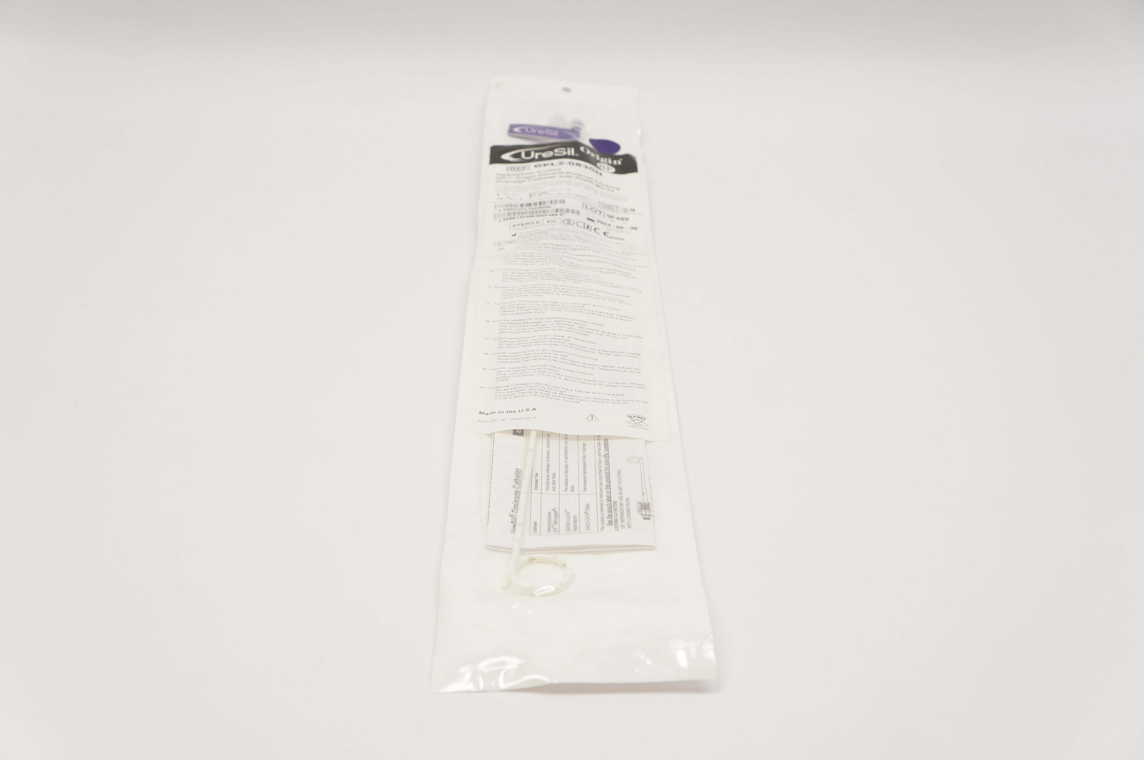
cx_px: 572
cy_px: 380
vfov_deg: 28.9
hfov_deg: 42.4
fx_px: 1476
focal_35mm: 46
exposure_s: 1/80
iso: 400
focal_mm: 31
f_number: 6.3
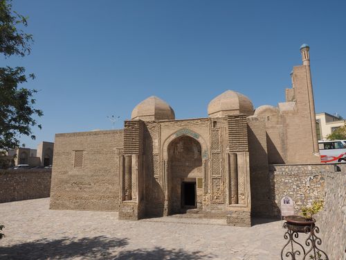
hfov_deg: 71.6
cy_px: 130
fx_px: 240
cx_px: 173
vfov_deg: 56.8
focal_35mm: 24
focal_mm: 12
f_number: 9
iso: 200
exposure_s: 1/640
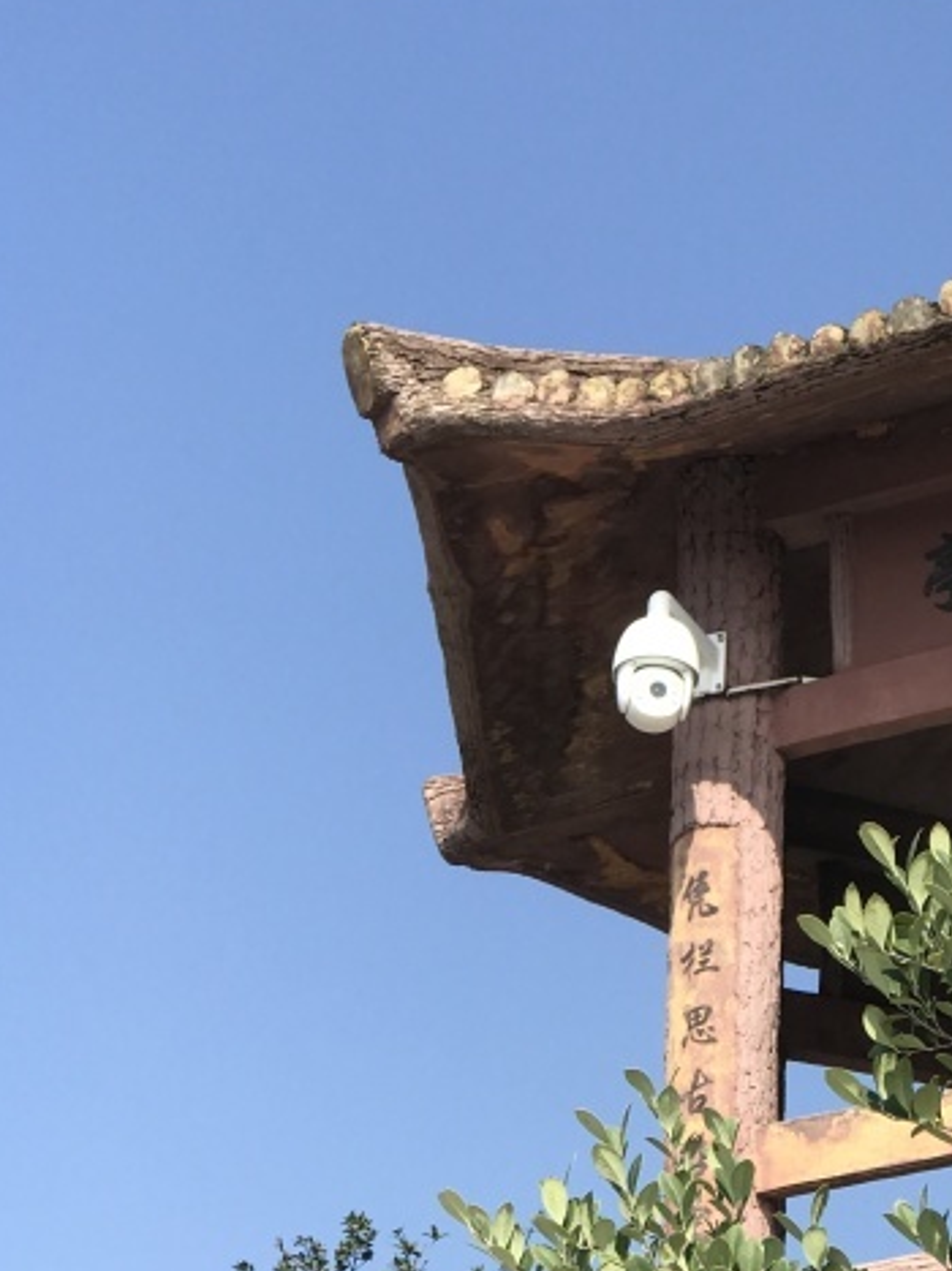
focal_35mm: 125
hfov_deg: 11.7
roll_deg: +1.0
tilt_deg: +28.5
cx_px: 985
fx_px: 4586
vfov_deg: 15.7
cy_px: 444
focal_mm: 6.6
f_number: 2.8
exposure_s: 1/630
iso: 20
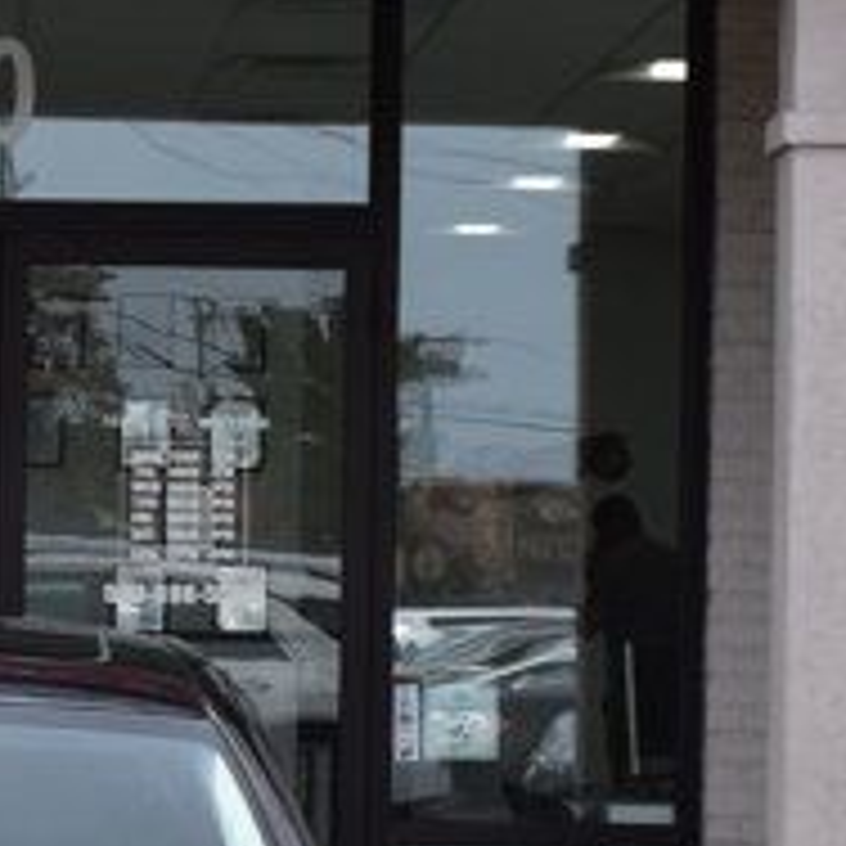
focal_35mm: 187
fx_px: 5179
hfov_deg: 9.3
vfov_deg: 9.3
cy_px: 796
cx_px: 22
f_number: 11
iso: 400
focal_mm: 27
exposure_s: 1/320
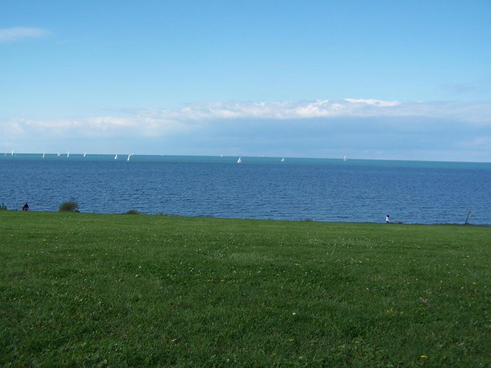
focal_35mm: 38
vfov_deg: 37.7
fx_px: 539
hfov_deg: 49.0
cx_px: 246
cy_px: 184
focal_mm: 6.3
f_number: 4
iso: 80
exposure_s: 1/800
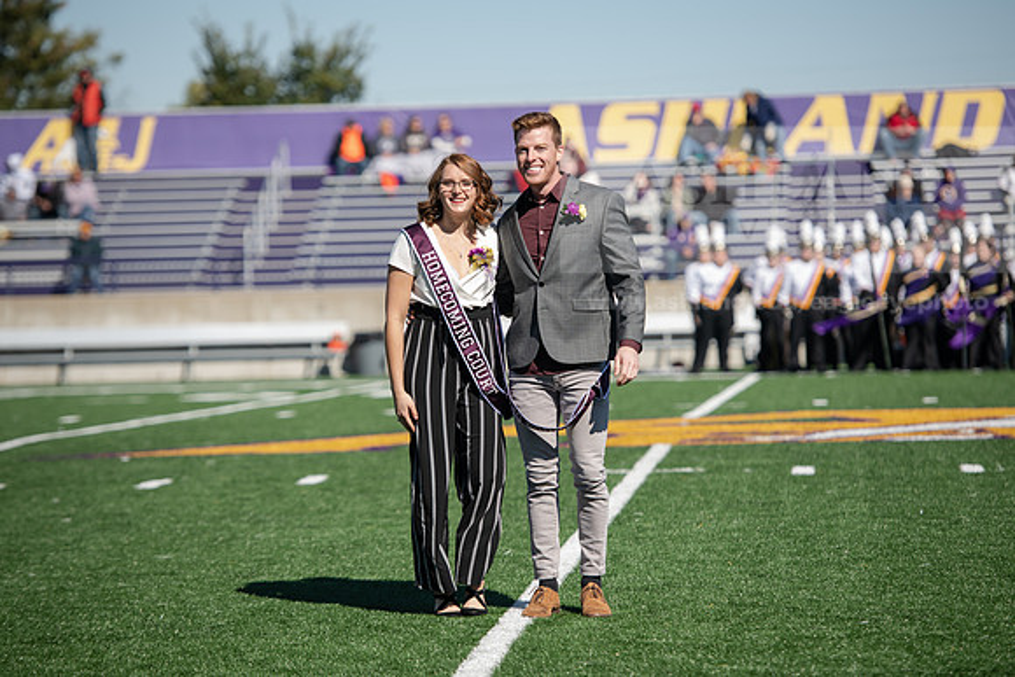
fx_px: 4512
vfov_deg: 8.6
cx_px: 508
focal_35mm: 160
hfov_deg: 12.8
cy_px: 338
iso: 160
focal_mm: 160
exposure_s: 1/1600
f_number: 3.5
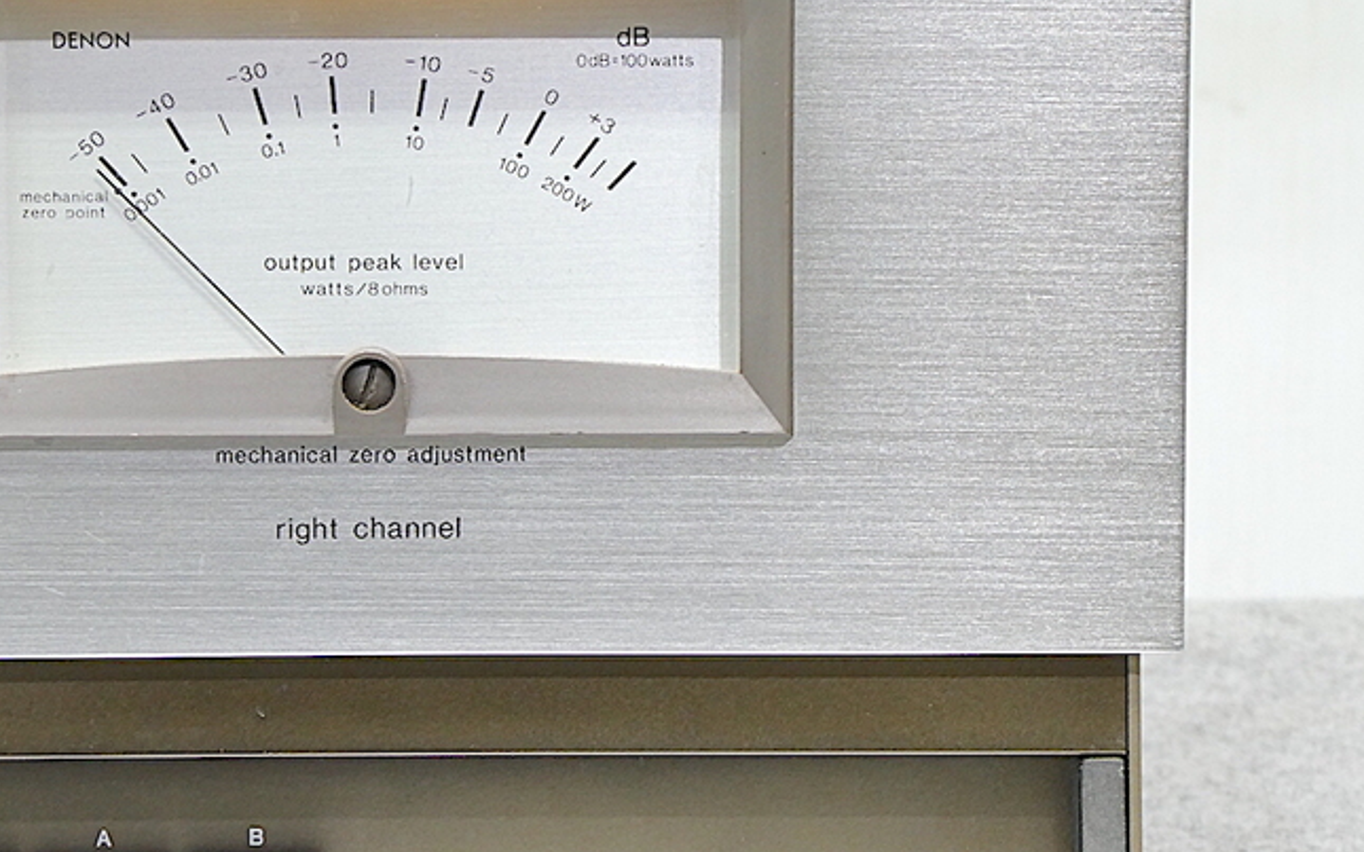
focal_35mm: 213
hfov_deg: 9.8
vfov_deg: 6.2
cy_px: 433
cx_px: 381
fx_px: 7917
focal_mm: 24.2
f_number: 5.3
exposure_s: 1/5
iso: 200
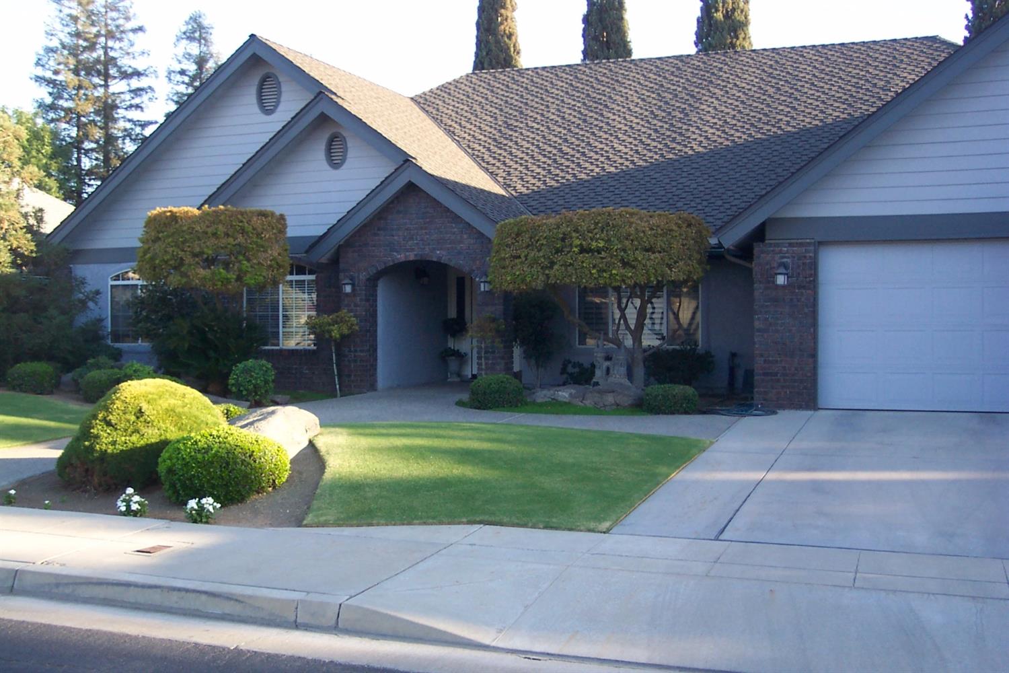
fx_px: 1065
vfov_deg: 35.1
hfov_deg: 50.7
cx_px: 504
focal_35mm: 38
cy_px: 336
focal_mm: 8
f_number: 2.8
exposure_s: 1/250
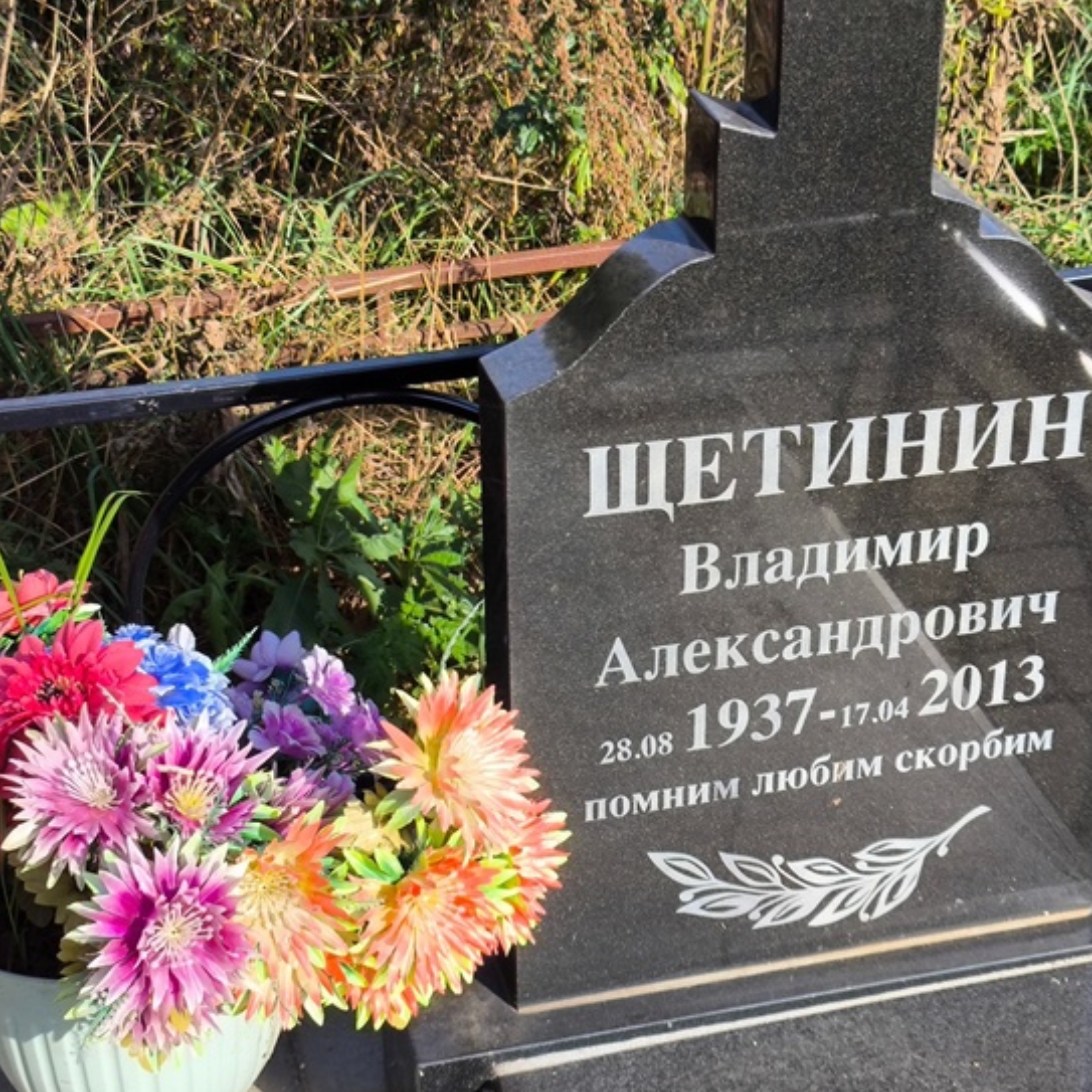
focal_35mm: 65
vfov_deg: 26.5
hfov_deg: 26.4
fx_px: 2320
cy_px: 529
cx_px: 649
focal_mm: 4.71
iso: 50
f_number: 1.7
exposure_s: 1/877
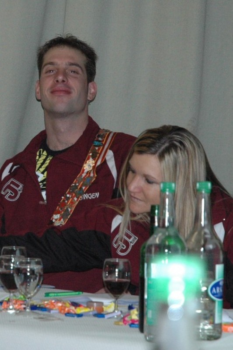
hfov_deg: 13.0
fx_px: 1020
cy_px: 175
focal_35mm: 105
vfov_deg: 19.5
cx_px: 116
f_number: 4.5
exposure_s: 1/60
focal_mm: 70
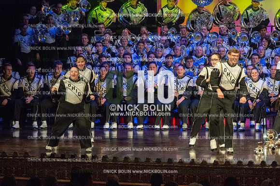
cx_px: 140
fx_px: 1632
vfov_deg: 6.5
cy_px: 93
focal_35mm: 210
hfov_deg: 9.8
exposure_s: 1/400
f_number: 5.6
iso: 8000
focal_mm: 210
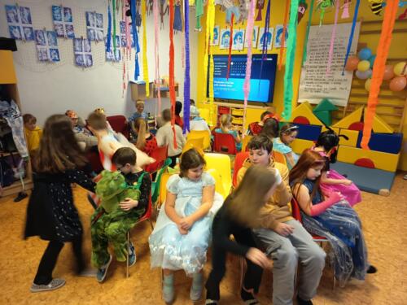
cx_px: 204
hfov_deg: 71.6
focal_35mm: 24
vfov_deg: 56.8
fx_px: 282
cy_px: 152
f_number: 1.7
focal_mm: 5.24
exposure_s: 1/25
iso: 687
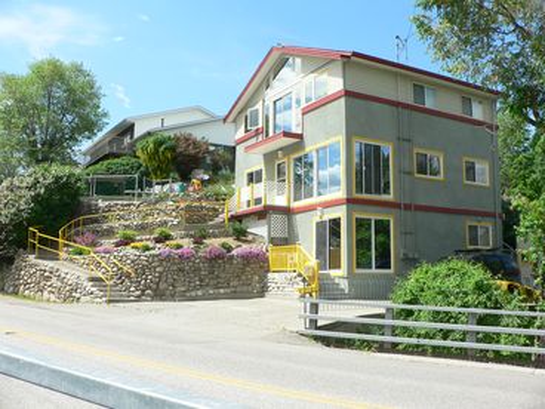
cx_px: 272
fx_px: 551
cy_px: 204
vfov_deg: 40.7
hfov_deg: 52.6
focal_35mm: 35
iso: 80
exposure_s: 1/250
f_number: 4.6
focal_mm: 4.6
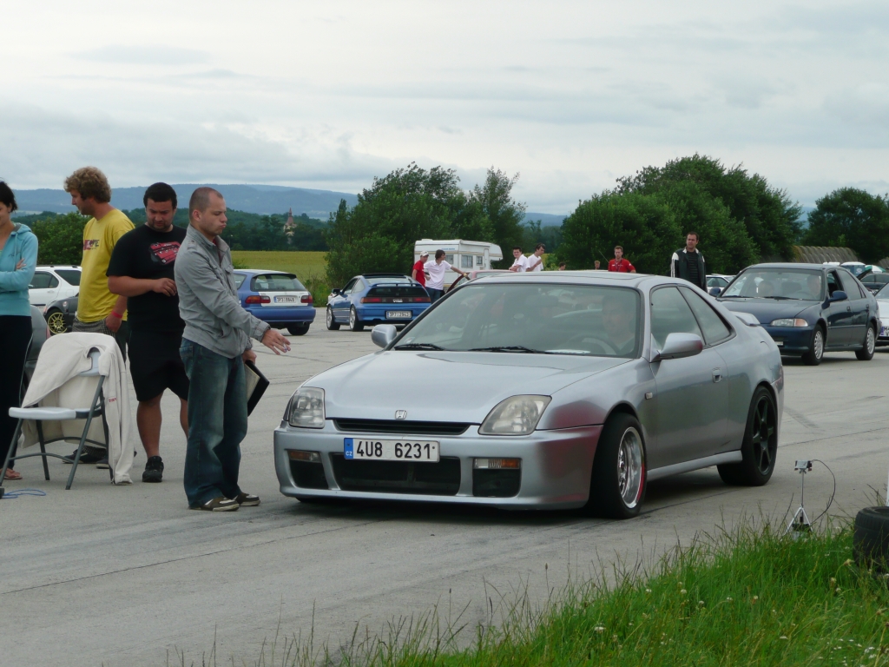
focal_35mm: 112
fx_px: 2876
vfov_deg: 13.2
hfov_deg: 17.6
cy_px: 334
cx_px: 444
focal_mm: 18.4
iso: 100
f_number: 4.7
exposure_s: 1/400
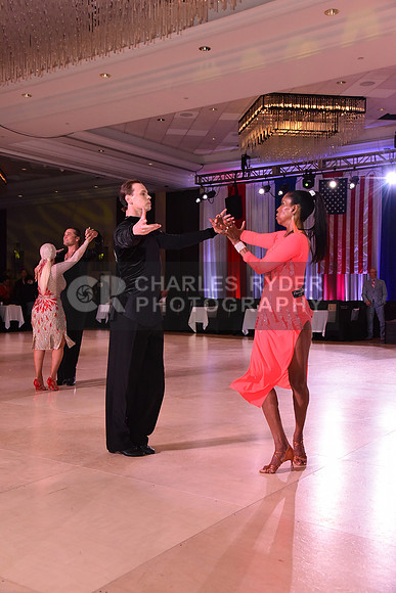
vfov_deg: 50.7
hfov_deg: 35.1
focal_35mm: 38
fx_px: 627
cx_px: 198
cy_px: 296
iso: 2500
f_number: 6.3
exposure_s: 1/320
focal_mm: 38
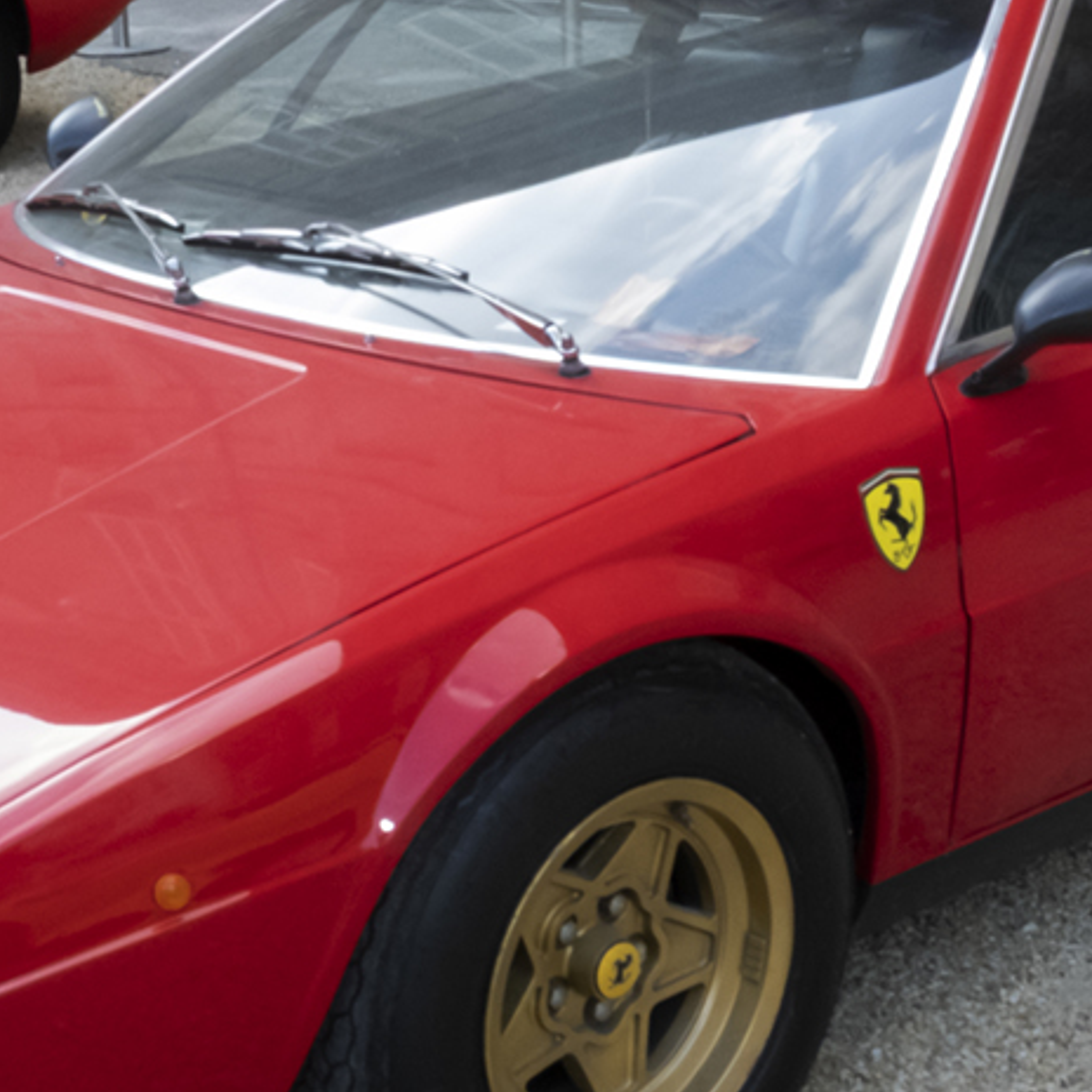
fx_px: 2748
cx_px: 341
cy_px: 579
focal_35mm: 77
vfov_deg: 22.5
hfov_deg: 22.4
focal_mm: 18.4
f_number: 16
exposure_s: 1/125
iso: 2500
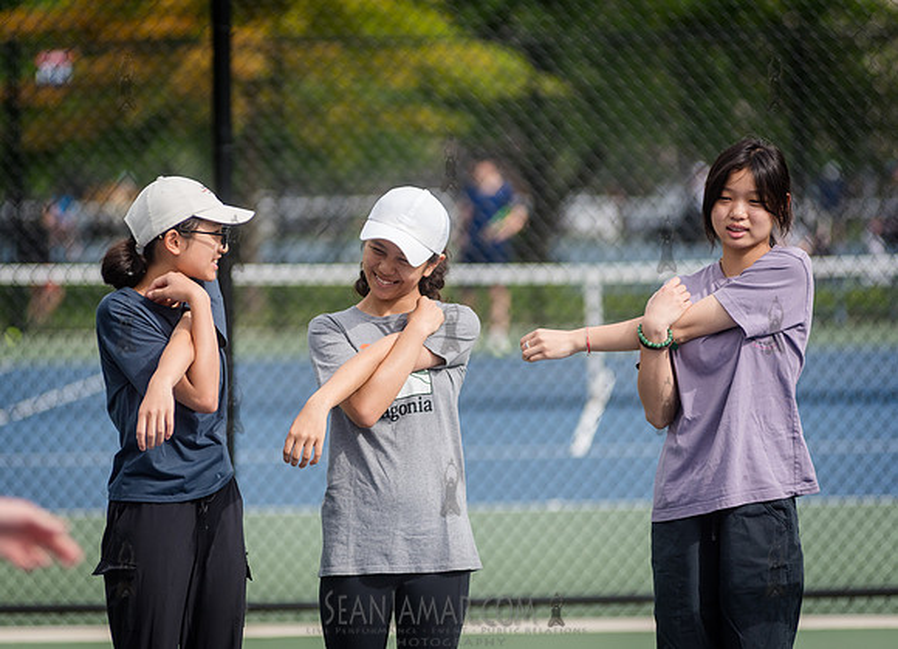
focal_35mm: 209
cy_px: 333
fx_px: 5363
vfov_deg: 6.9
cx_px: 377
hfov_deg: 9.6
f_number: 3.5
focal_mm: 185
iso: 200
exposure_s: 1/2000
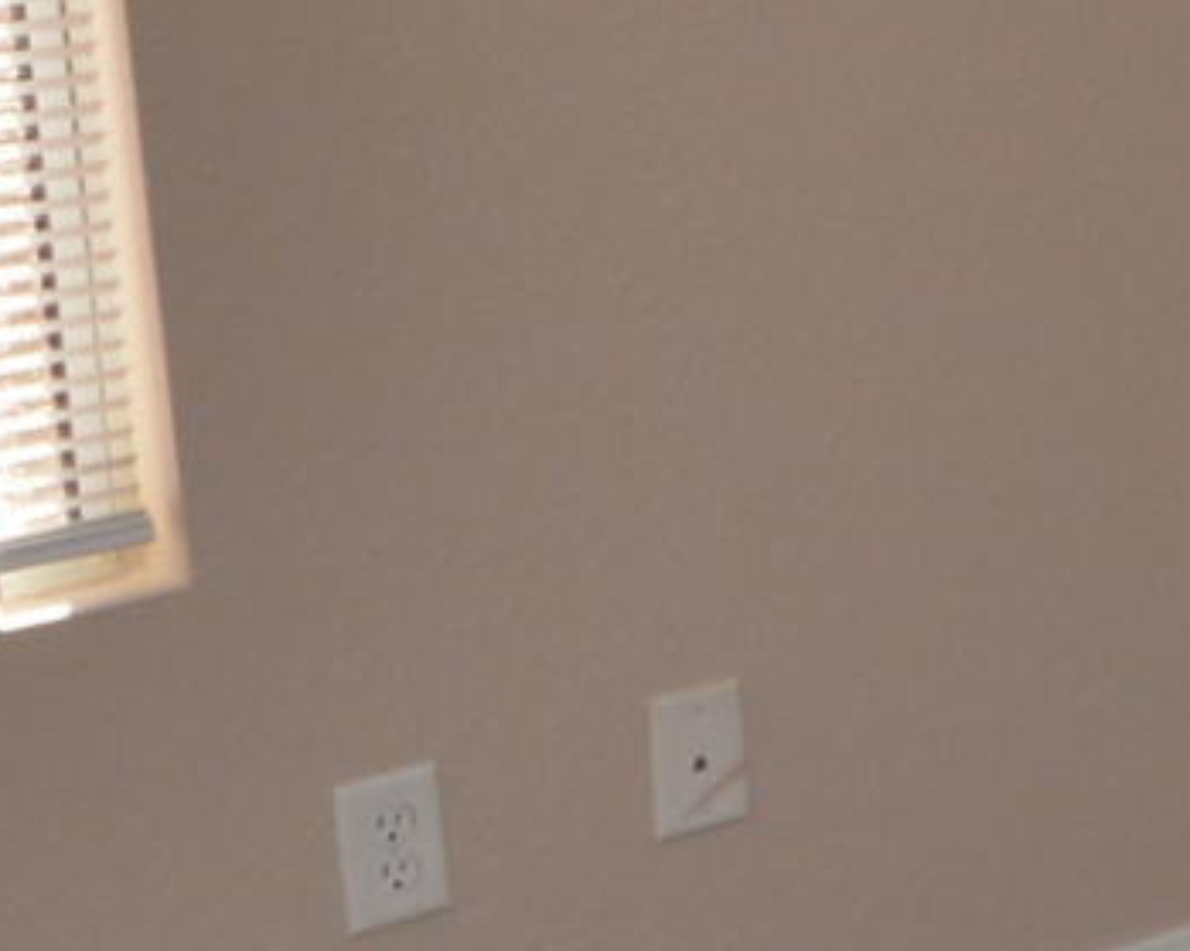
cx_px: 2994
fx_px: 4260
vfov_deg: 12.4
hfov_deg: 12.1
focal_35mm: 121
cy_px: -259
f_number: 5
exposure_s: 1/100
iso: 400
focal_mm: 10
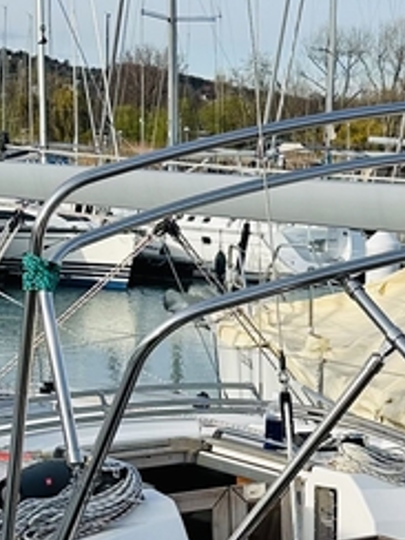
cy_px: 398
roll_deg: -0.3
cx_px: 518
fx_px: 1841
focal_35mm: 118
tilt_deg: -6.5
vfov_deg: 16.6
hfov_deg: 12.2
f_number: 1.78
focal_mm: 6.86
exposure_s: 1/4545
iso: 80
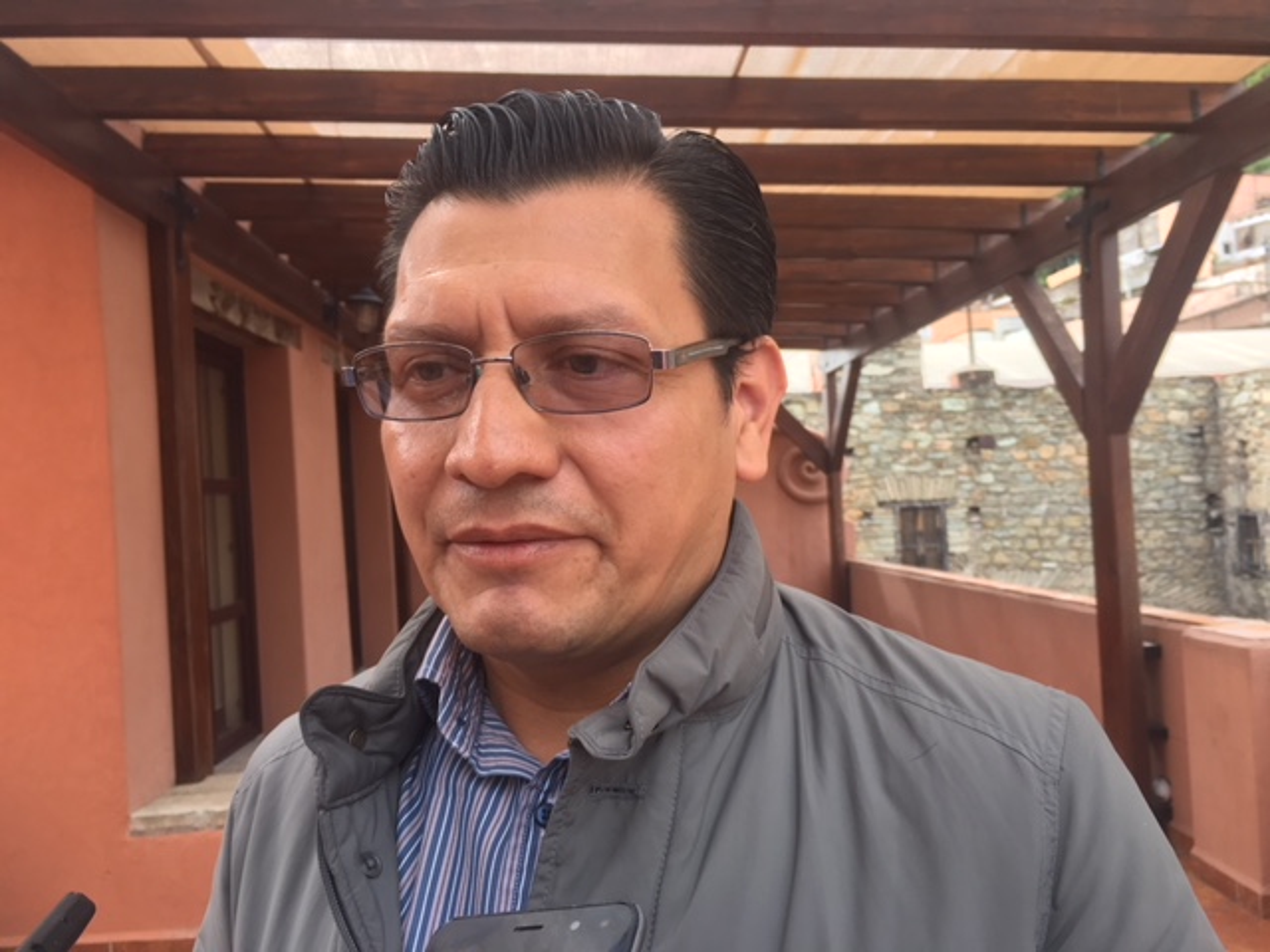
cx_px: 635
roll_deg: +0.9
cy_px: 476
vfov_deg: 48.2
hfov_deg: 61.7
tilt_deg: +2.3
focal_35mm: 29
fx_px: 1064
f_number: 2.2
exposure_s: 1/184
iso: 25
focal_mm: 4.15
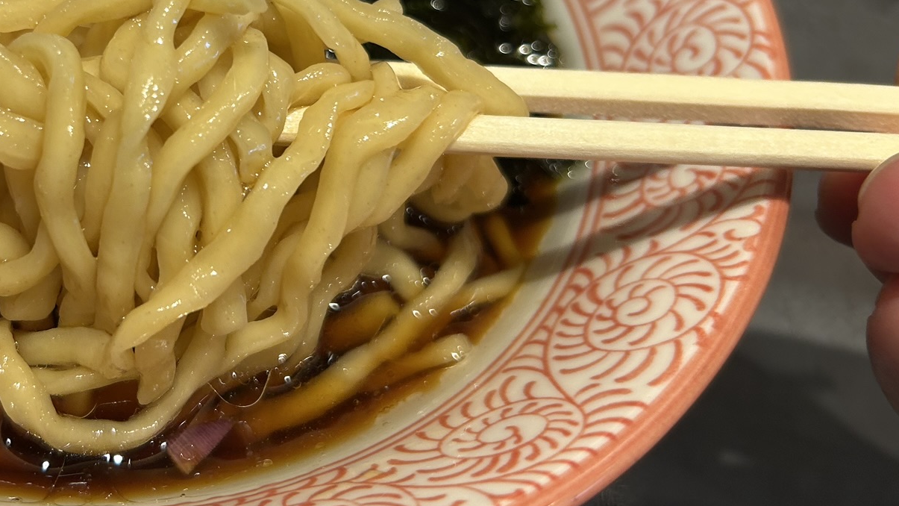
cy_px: 82
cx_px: 183
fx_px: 1120
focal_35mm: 47
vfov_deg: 24.9
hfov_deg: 41.9
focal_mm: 5.7
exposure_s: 1/119
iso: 80
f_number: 1.5
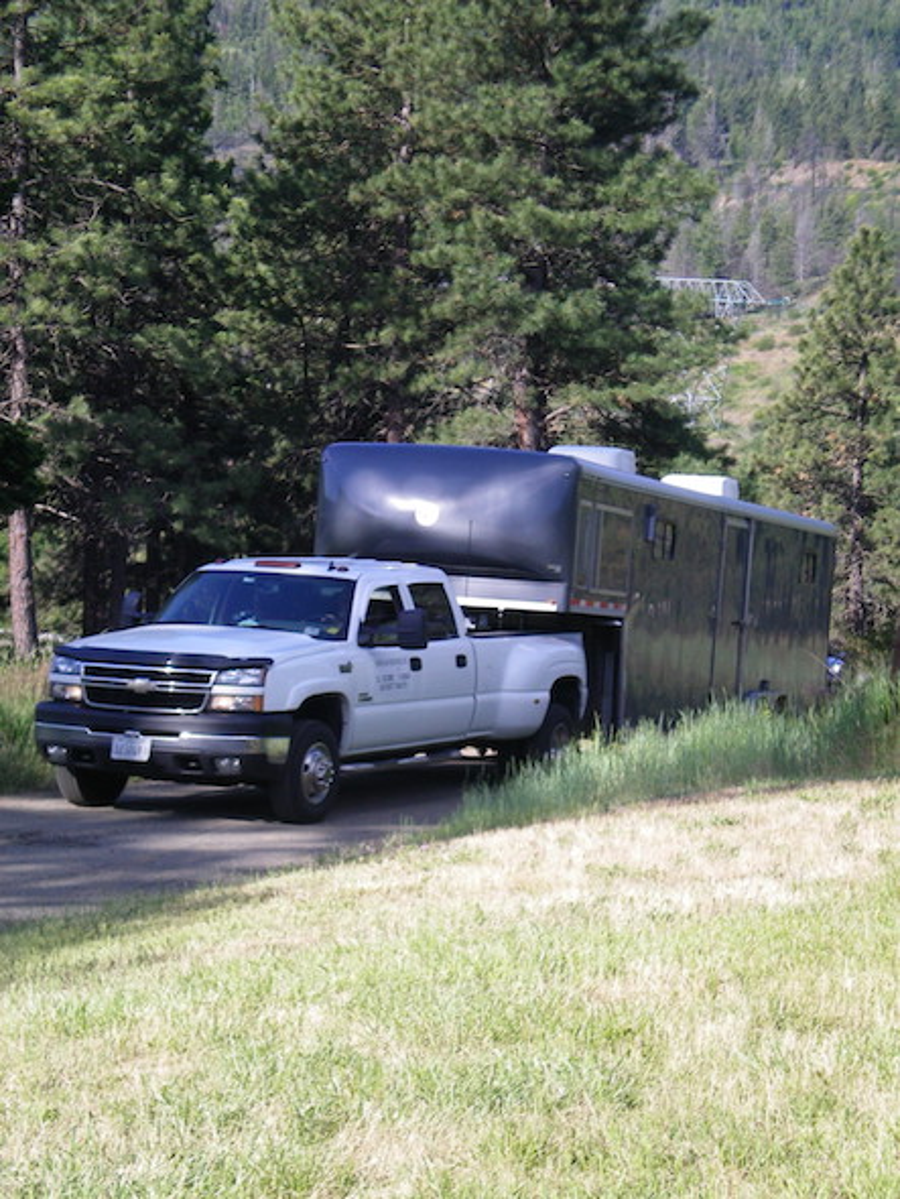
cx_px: 450
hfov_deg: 17.0
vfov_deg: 22.5
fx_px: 3014
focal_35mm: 87
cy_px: 600
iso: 64
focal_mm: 14.3
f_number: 5.1
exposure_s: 1/250
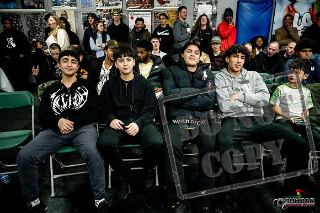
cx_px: 160
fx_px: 213
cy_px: 106
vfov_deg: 53.2
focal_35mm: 24
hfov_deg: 73.7
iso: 10000
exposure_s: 1/1000
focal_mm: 24
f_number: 2.8
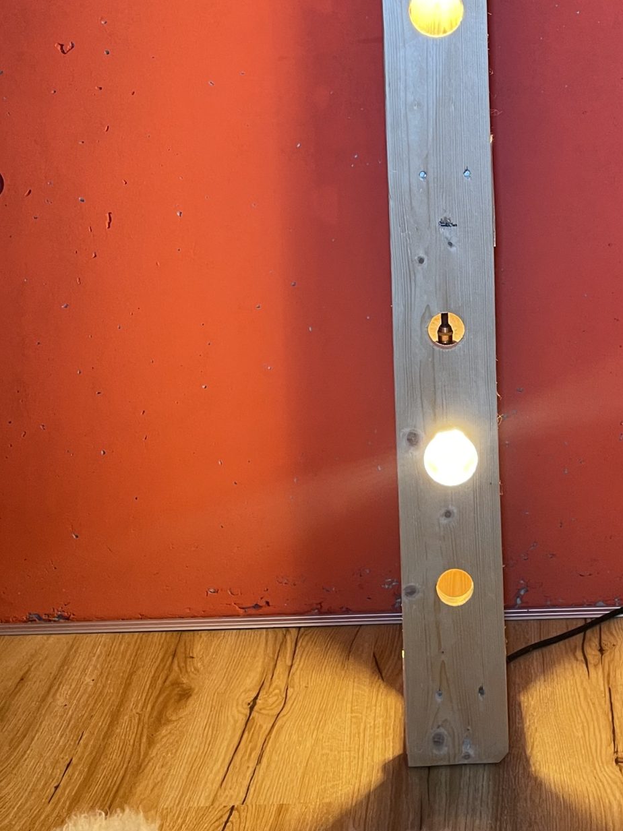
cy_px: 129
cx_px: 463
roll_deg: +1.7
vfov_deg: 34.1
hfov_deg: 26.7
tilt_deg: -5.5
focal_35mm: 54
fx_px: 1296
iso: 100
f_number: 1.6
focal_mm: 4.2
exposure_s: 1/50
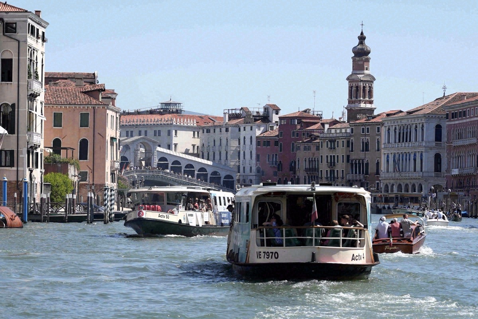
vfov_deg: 19.5
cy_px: 160
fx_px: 929
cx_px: 239
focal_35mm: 70
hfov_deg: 28.8
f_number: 4
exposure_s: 1/1600
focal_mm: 70
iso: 100
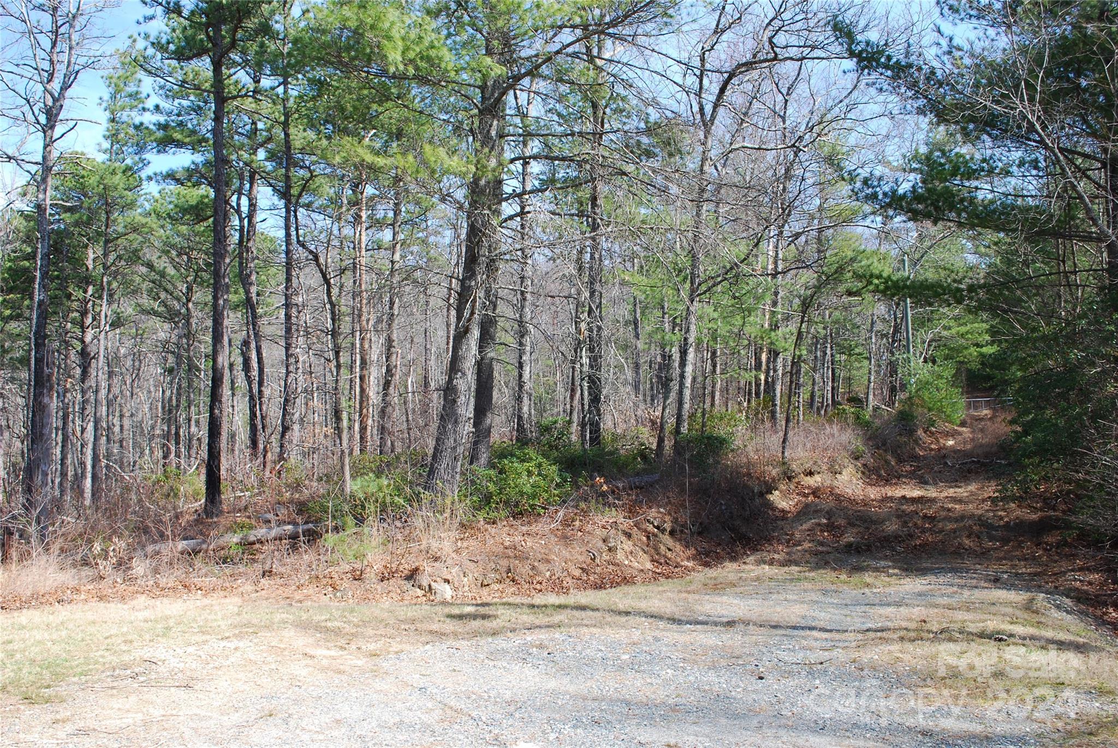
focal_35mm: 36
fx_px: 1119
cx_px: 559
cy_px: 374
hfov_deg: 53.1
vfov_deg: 37.0
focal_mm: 24
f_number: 9
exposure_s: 1/100
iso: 200
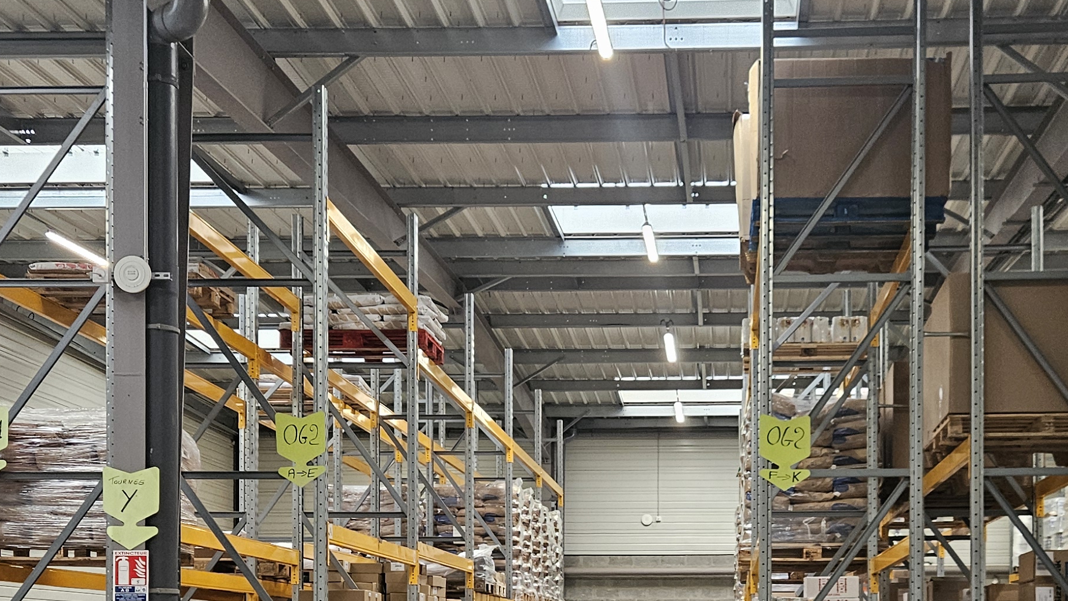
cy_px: 609
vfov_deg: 21.1
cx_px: 676
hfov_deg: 37.6
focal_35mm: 55
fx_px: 1558
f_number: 1.8
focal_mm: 5.4
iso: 200
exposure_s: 1/100
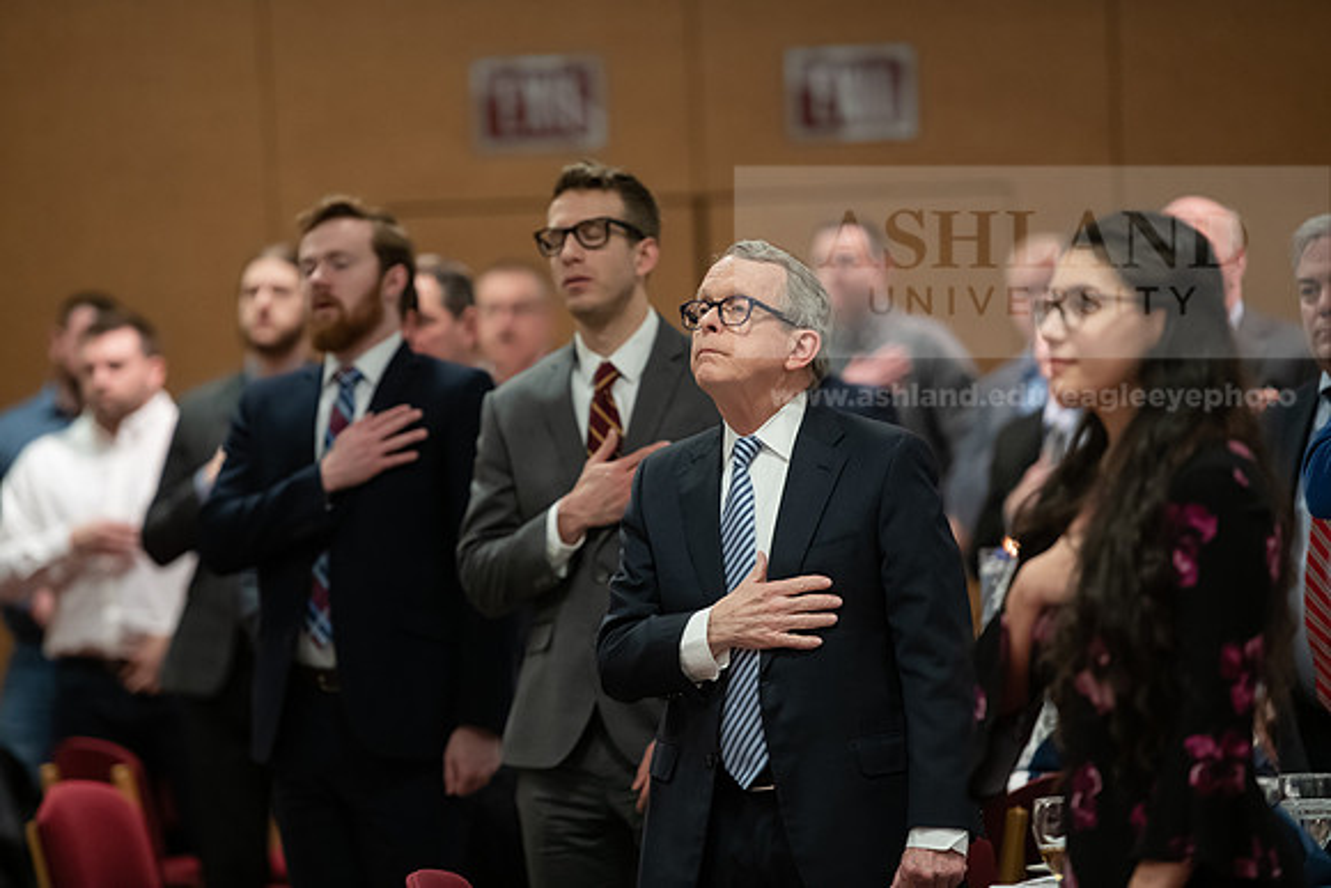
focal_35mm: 185
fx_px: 6841
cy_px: 444
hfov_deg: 11.1
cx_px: 666
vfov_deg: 7.4
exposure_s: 1/200
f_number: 2.8
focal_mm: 185
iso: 2000
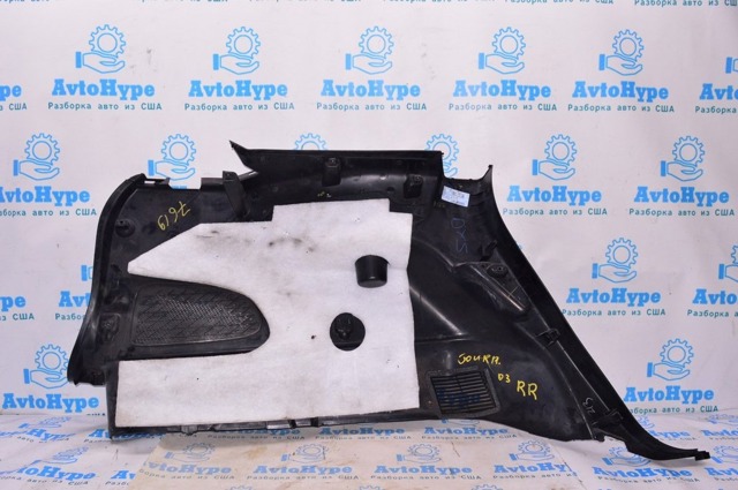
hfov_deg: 62.0
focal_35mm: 30
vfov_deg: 43.5
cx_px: 369
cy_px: 245
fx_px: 614
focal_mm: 20
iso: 1600
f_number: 8
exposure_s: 1/160
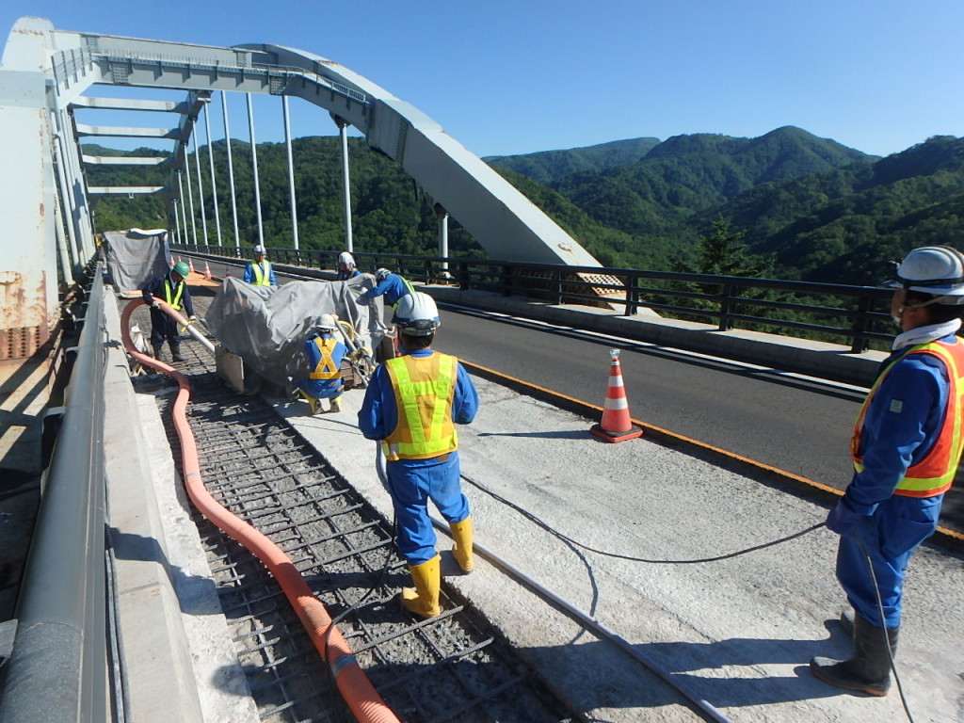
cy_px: 362
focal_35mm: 21
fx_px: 585
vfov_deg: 63.4
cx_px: 482
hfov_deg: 79.0
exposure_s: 1/500
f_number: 6
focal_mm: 3.7
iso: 125
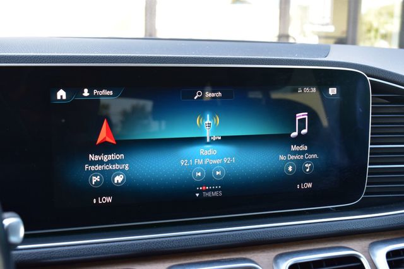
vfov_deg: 29.8
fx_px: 505
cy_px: 134
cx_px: 202
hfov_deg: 43.6
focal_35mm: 45
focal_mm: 30
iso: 400
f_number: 7.1
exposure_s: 1/25
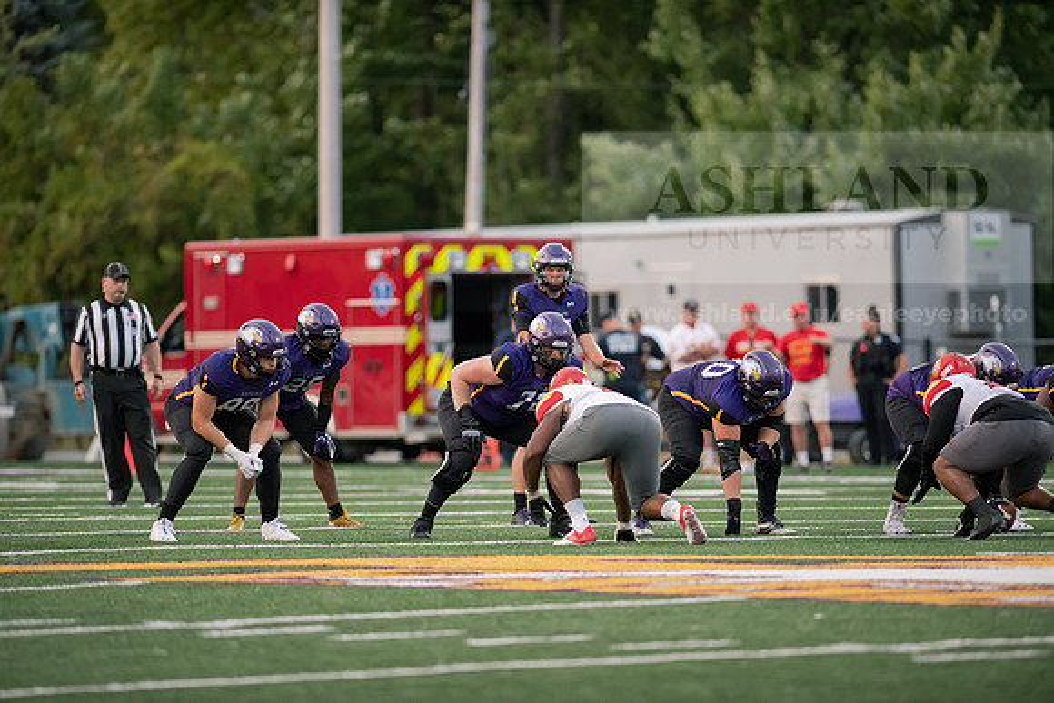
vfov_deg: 4.6
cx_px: 527
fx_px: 8785
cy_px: 352
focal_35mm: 300
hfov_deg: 6.9
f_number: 2.8
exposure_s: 1/800
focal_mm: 300
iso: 2000
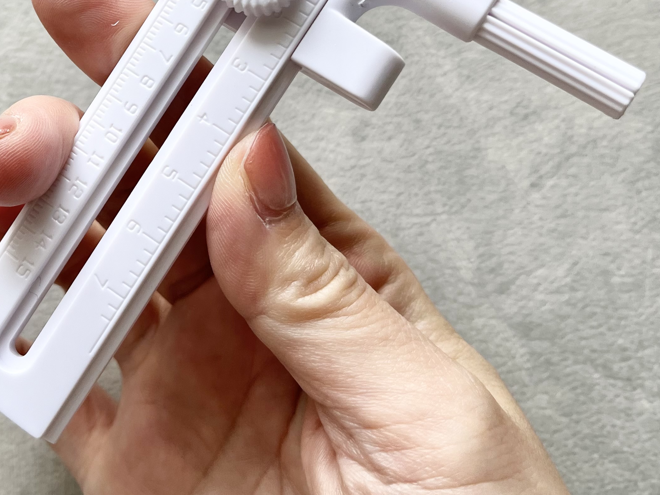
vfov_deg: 28.2
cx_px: 94
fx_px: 953
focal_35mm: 50
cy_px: 71
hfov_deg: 36.3
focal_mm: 5.1
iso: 40
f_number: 1.6
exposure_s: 1/275
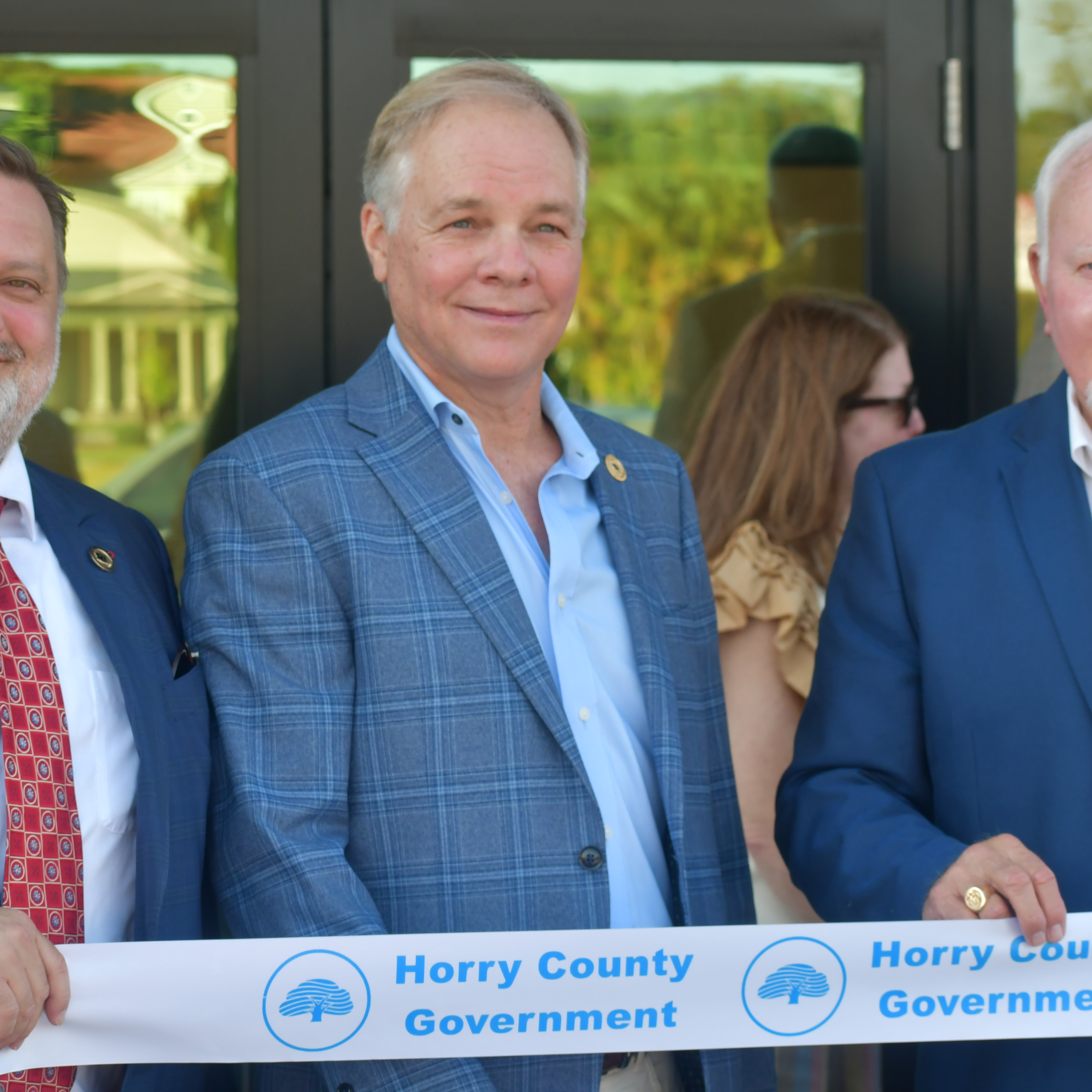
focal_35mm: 134
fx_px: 4783
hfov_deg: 13.0
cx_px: 541
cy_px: 546
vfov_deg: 13.0
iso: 320
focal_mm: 70
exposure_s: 1/250
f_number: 5.6
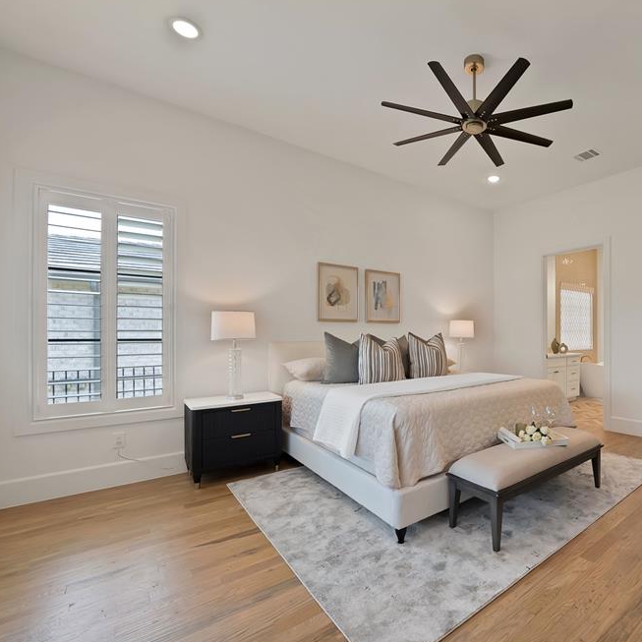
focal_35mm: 16
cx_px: 445
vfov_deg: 87.4
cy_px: 324
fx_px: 336
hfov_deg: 83.3
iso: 640
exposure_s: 1/13
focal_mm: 12
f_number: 9
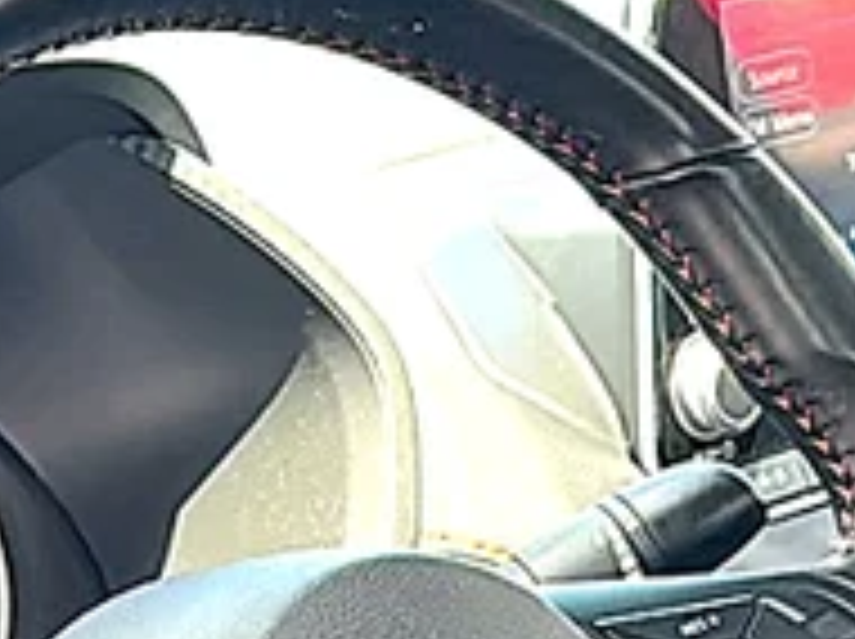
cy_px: 992
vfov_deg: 9.3
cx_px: 783
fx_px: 3824
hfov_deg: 12.7
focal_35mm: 155
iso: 125
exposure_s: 1/362
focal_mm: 6.86
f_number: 1.78
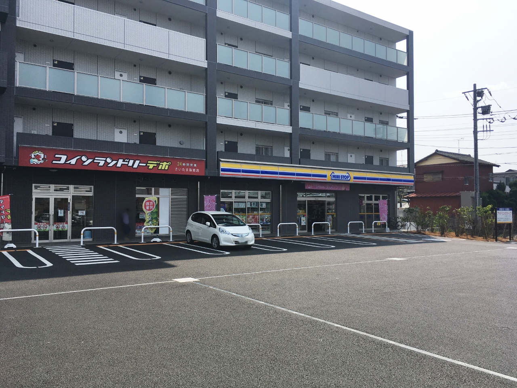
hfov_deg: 61.7
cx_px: 258
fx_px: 433
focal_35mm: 29
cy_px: 194
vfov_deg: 48.2
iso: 25
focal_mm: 4.15
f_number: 2.2
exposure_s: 1/1748
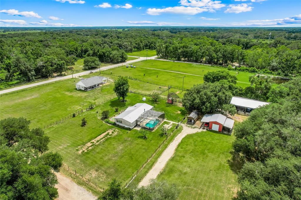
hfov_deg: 78.6
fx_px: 184
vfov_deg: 57.2
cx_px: 150
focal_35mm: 22
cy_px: 100
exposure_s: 1/320
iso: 100
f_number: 2.8
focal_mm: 8.38
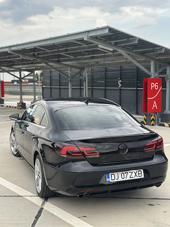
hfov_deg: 30.3
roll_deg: +0.8
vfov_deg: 39.7
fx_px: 314
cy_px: 114
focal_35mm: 48
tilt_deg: -5.7
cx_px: 85
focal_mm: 6.86
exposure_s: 1/568
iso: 80
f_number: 1.78
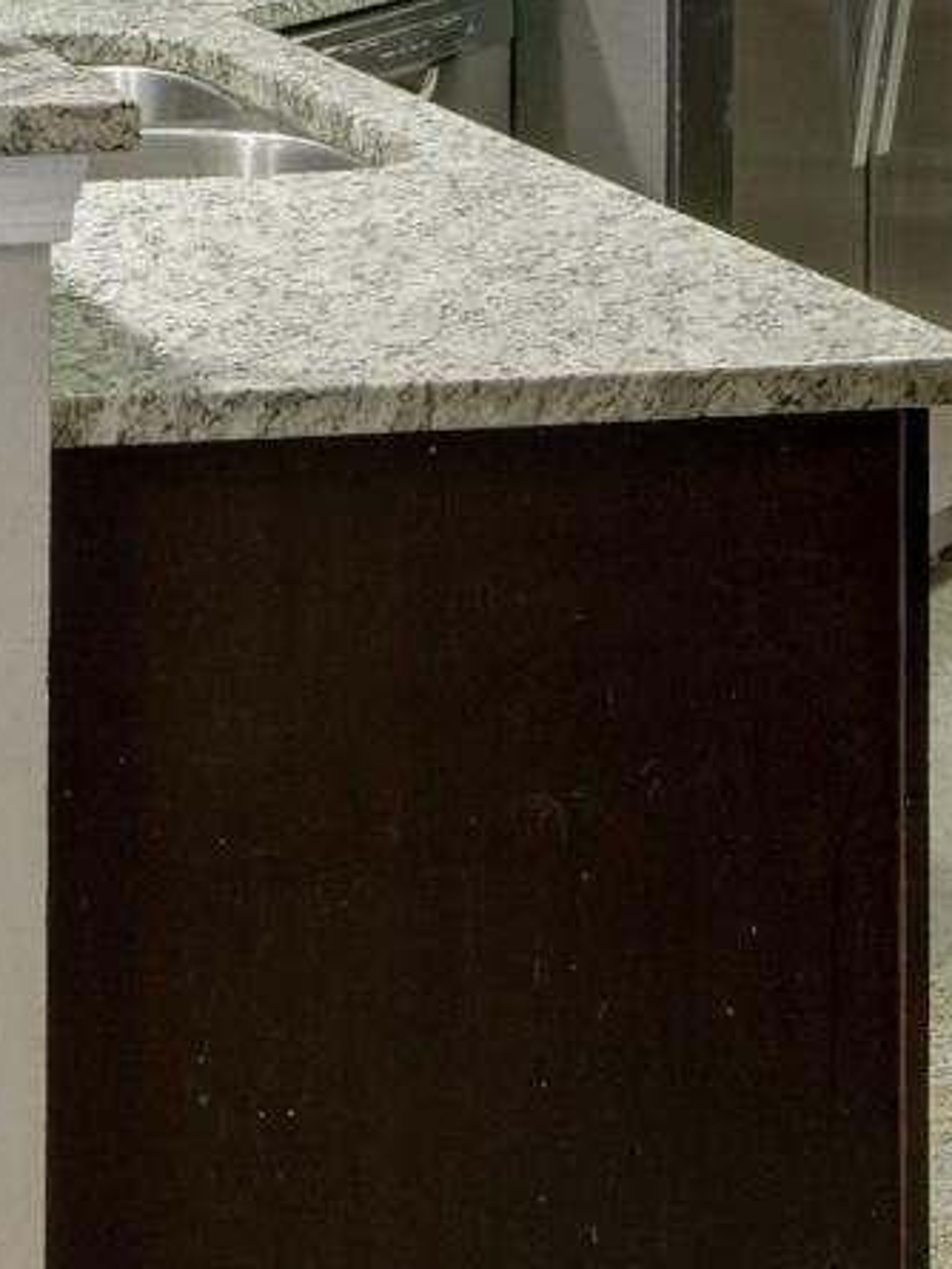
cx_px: -302
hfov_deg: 12.8
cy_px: -644
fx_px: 4091
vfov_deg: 16.1
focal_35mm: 112
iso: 400
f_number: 9
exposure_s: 1/8
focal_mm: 11.5
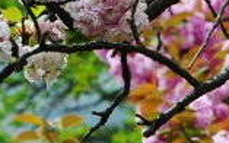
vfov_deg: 1.7
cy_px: 357
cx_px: 489
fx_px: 4841
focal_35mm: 776
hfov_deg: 2.7
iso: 200
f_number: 10
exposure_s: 1/250
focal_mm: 100
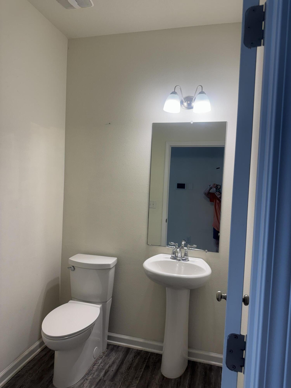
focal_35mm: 24
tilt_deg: -2.3
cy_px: 194
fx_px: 269
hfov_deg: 56.8
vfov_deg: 71.6
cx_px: 146
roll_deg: -1.4
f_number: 1.78
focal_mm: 6.76
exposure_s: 1/120
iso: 80
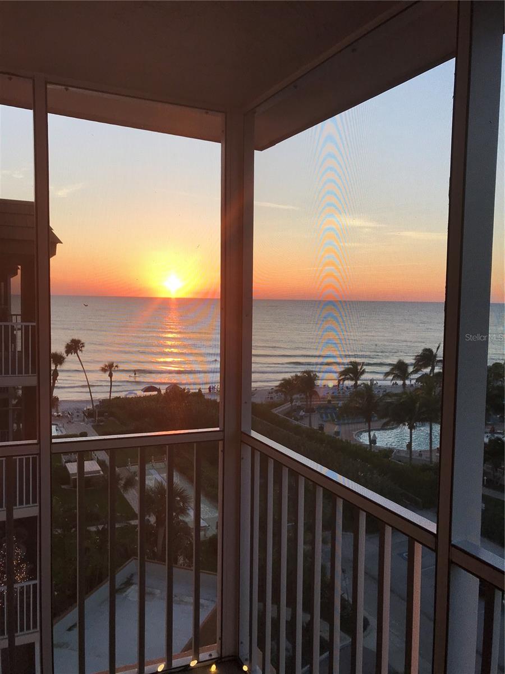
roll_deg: -1.4
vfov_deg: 63.4
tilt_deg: -3.8
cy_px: 337
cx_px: 252
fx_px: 545
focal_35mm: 28
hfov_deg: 49.7
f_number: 1.8
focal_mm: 3.99
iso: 20
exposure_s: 1/425
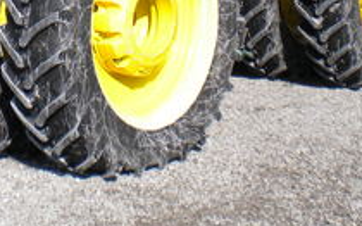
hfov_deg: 21.2
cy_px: -105
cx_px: 40
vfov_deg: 12.9
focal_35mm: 96
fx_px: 947
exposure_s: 1/768
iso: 80
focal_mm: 6.3
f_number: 4.6
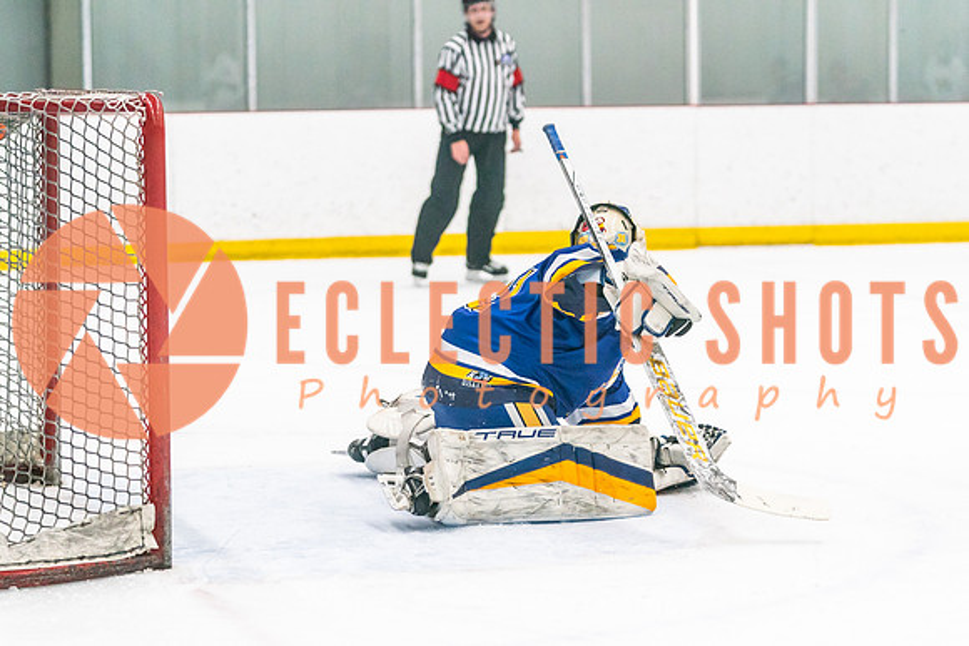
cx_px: 484
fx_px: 3244
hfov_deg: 17.0
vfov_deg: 11.4
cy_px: 437
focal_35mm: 120
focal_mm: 89
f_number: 2.8
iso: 3200
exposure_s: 1/1250
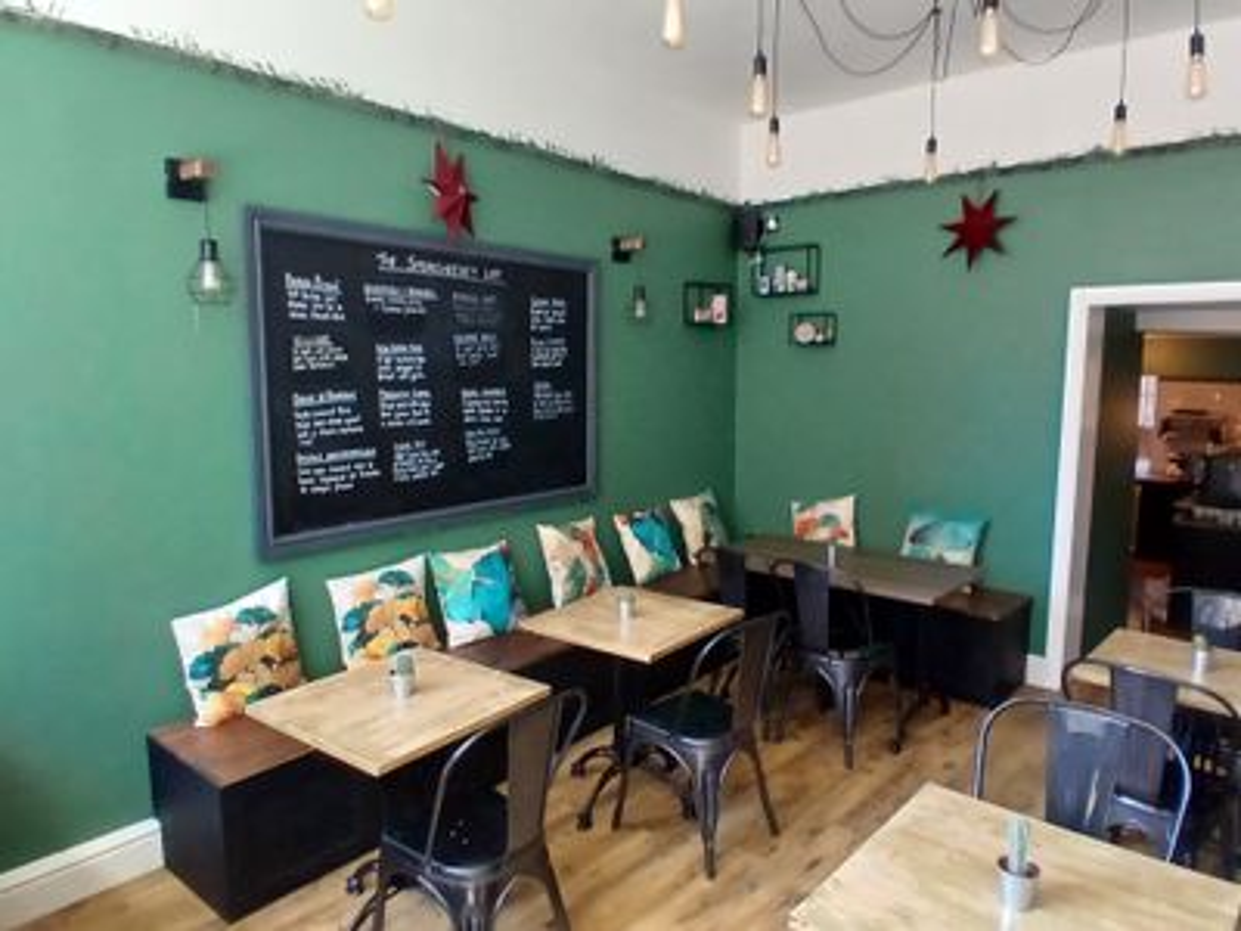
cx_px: 620
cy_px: 466
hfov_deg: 91.0
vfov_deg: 74.7
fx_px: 609
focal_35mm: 17
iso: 125
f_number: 2.2
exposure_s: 1/33
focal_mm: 1.4
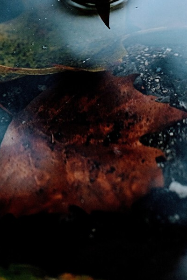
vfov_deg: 8.5
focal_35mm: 240
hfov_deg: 5.7
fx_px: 1870
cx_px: 103
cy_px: 3
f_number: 2.8
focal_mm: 80
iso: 400
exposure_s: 1/75
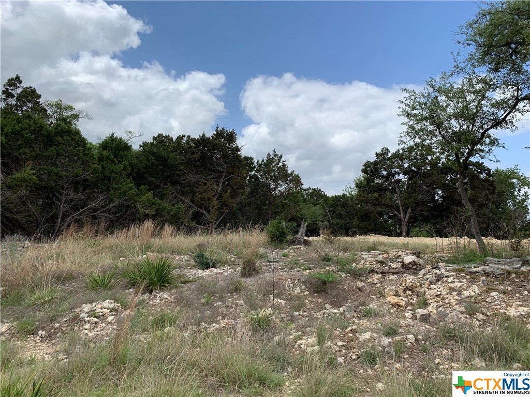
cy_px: 198
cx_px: 265
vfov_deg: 53.1
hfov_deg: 67.3
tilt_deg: +2.2
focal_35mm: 26
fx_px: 398
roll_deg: -1.8
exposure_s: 1/2545
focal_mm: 4.25
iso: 25
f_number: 1.8
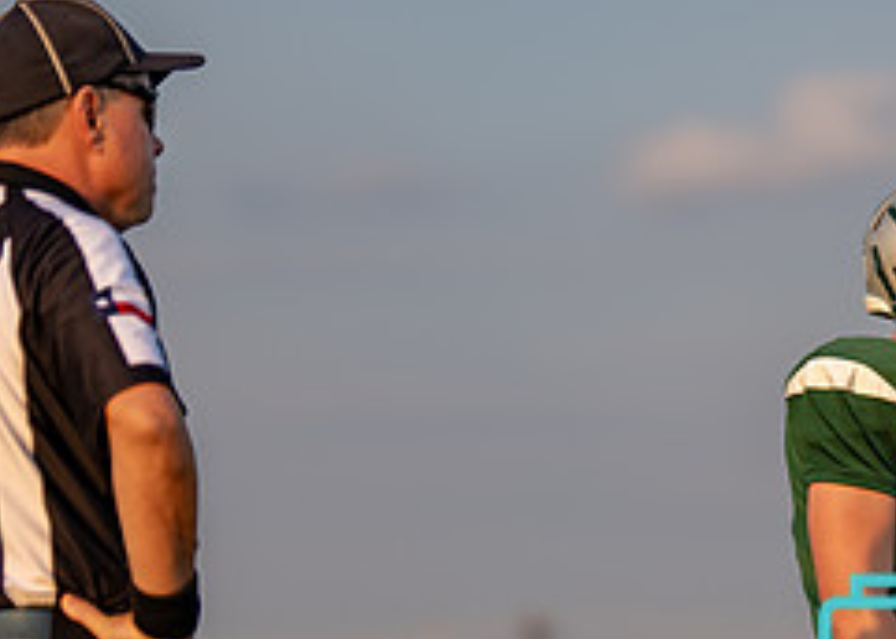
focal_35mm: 219
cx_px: 903
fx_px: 5571
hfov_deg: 9.1
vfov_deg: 6.5
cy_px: 744
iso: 160
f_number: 2.8
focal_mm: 70
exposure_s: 1/1600
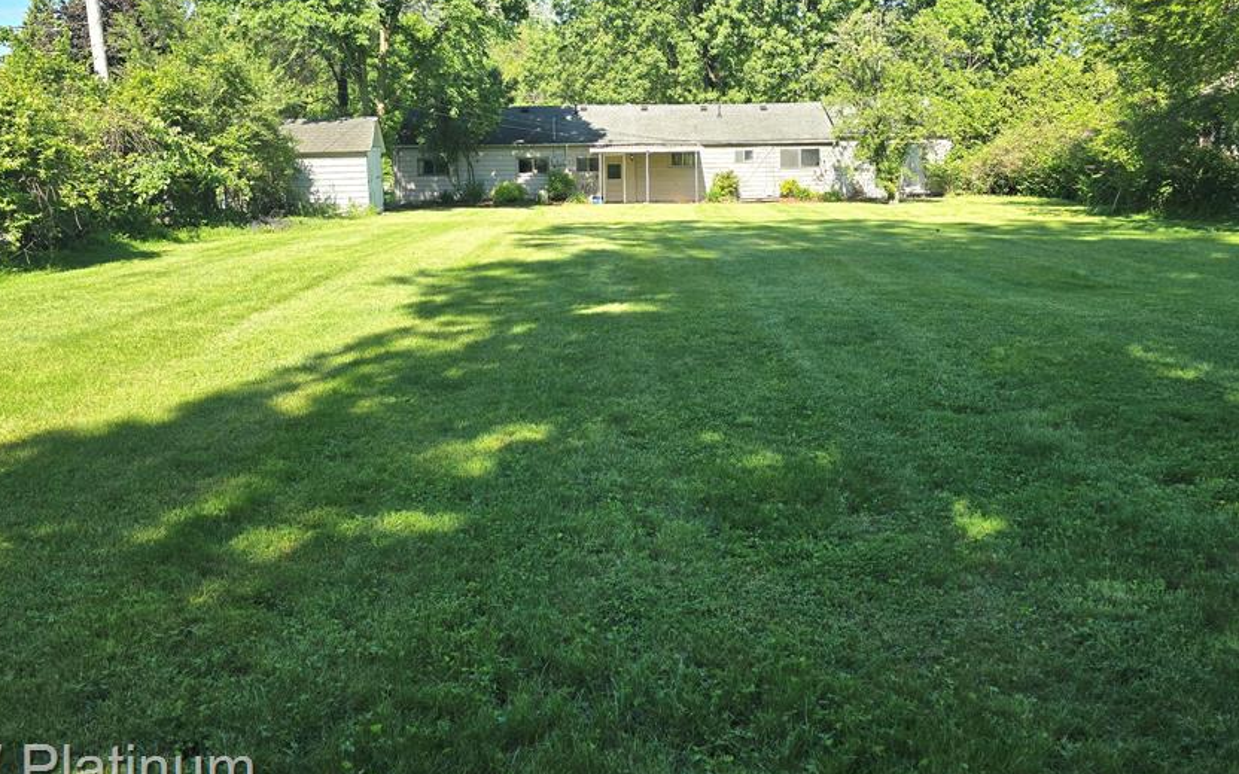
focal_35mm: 30
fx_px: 1013
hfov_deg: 62.8
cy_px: 240
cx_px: 657
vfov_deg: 41.1
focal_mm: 6.3
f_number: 1.7
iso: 12
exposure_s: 1/294
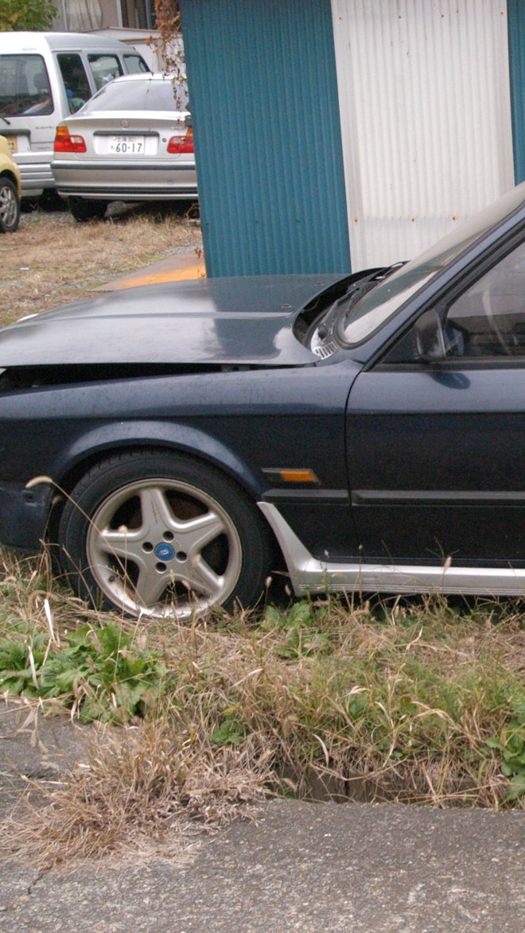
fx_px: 1410
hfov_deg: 19.4
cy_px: 465
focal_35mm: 57
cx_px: 692
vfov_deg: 36.6
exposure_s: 1/250
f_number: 8
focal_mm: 24
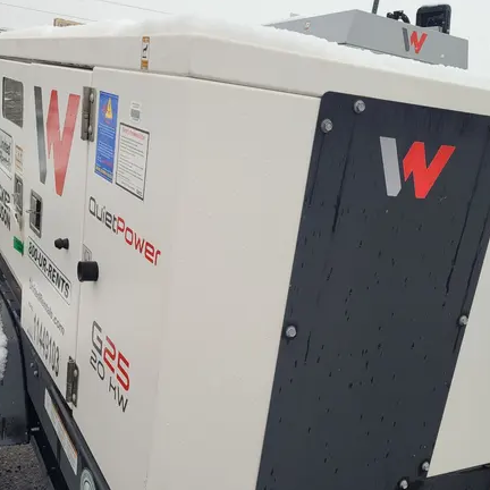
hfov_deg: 42.8
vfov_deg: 42.6
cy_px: 302
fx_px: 625
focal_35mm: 39
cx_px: 246
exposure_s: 1/754
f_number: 1.8
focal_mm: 5.4
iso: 40
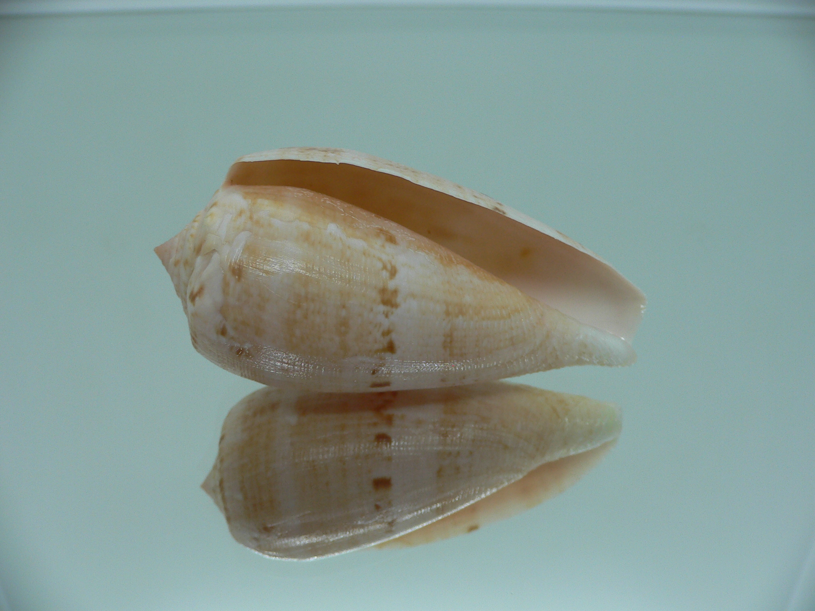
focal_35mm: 35
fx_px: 824
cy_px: 306
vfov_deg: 40.7
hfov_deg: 52.6
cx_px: 408
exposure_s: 1/60
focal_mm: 4.6
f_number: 2.8
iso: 80
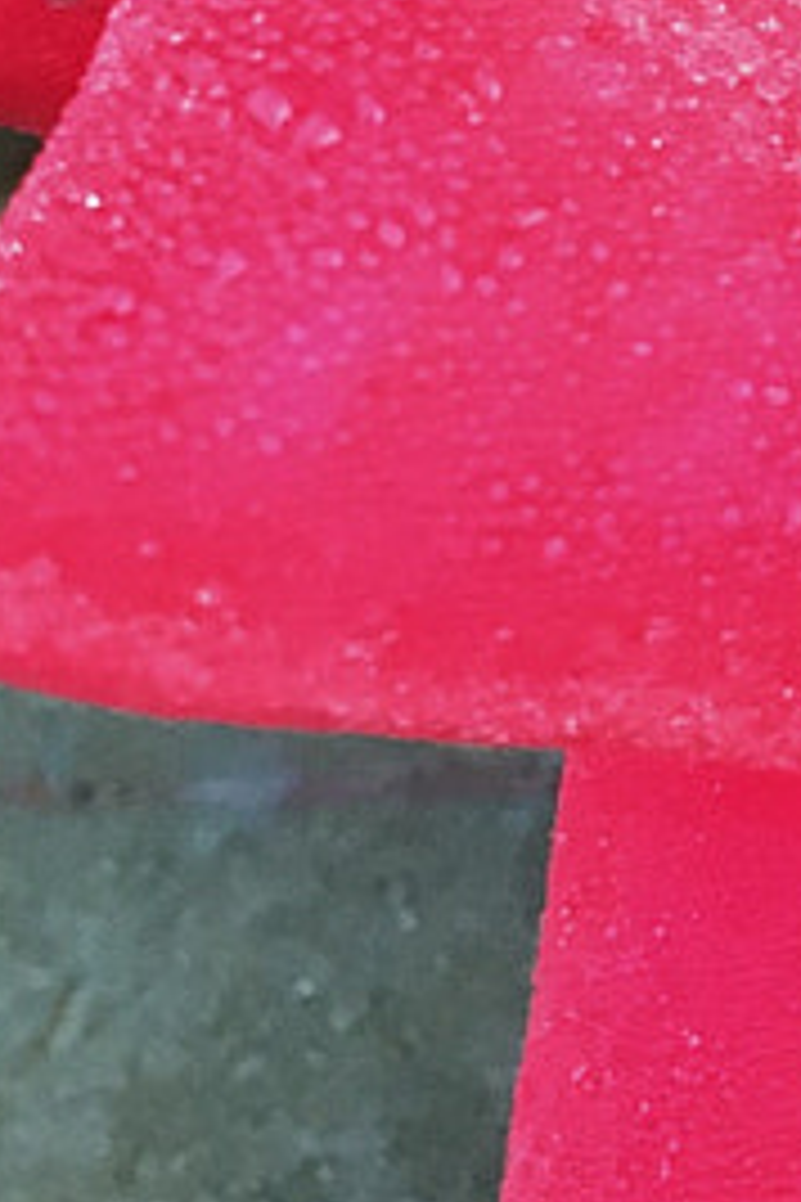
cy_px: -738
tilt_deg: -29.9
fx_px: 6040
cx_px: 1735
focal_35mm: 181
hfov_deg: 7.2
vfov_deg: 10.8
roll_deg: -1.0
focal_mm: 4.15
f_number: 2.2
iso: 32
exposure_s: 1/30
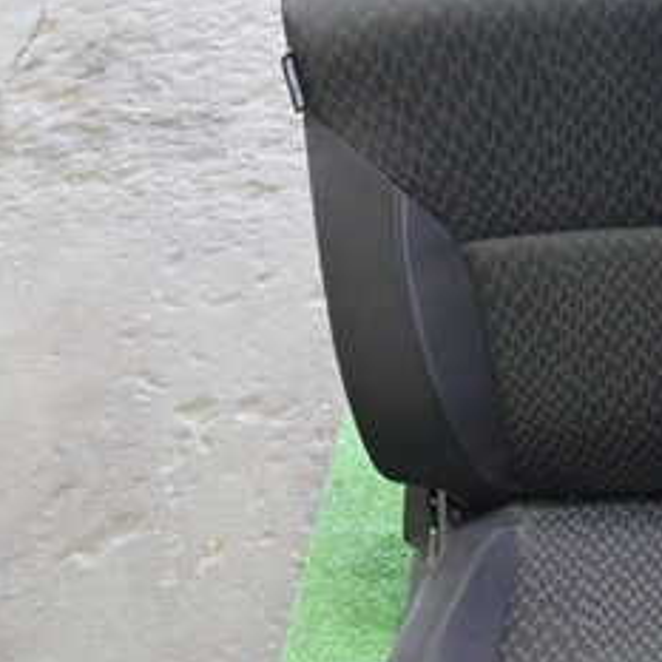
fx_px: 1233
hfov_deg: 28.5
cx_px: 639
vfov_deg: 29.9
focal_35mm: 57
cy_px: 423
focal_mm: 4.5
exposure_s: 1/30
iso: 500
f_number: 2
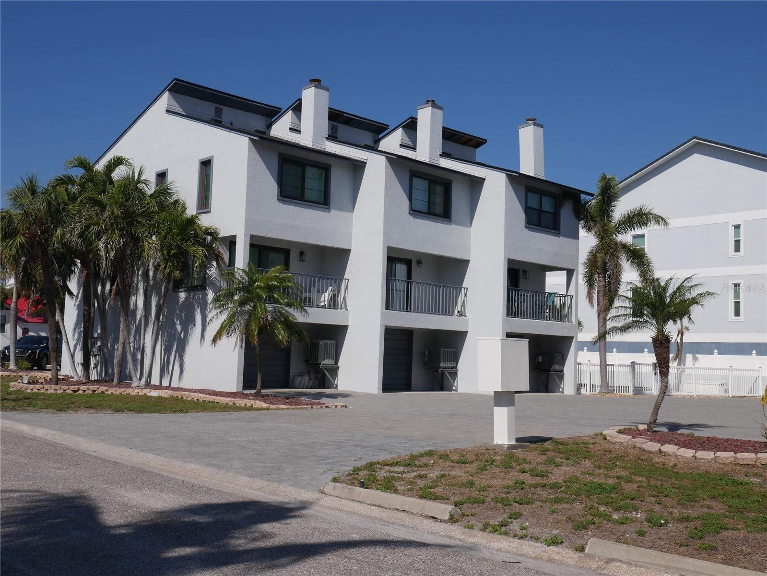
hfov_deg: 49.0
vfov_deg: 37.7
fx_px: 842
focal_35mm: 38
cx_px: 384
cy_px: 288
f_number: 10
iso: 200
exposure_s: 1/640
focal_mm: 19
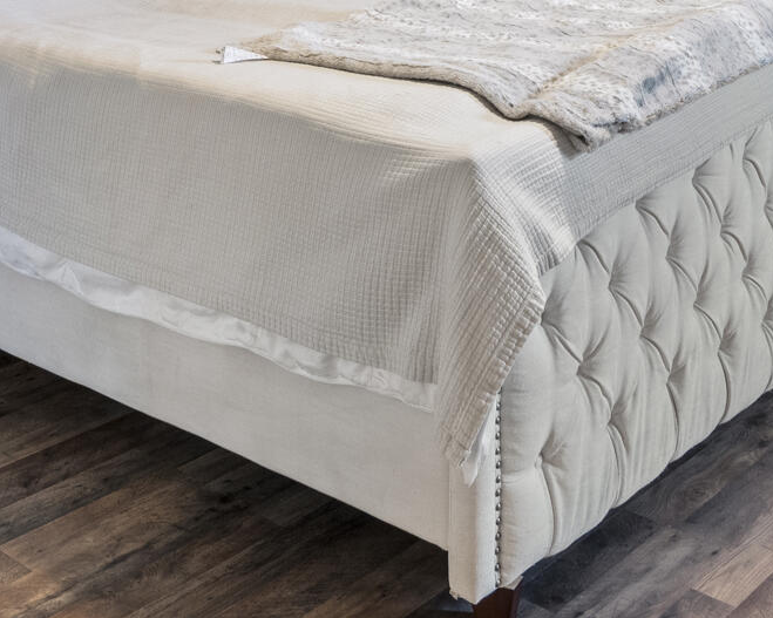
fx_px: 1304
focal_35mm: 57
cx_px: 405
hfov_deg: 33.0
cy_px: -214
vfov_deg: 23.2
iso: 640
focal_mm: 16
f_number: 10
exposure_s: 1
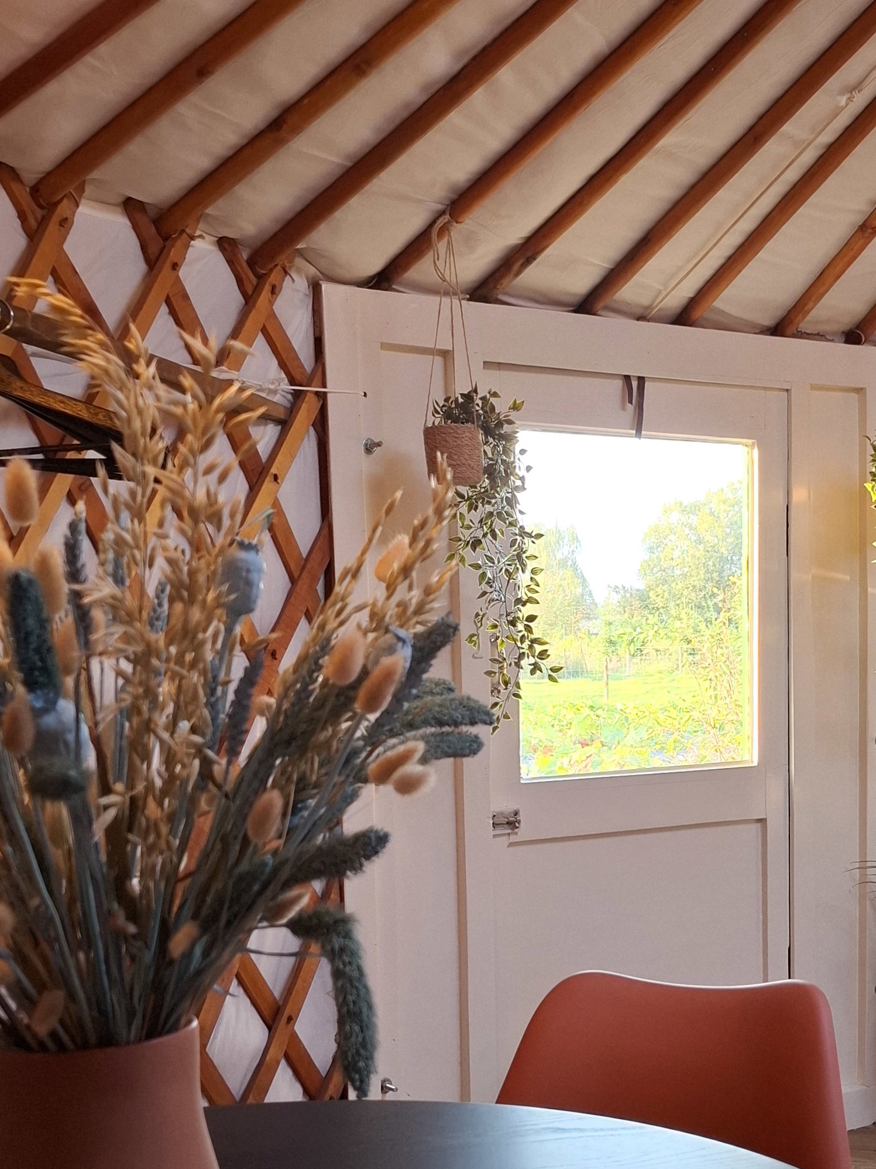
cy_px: 755
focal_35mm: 47
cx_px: 613
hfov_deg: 30.5
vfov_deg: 40.1
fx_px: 1586
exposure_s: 1/50
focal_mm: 5.54
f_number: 1.8
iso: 160
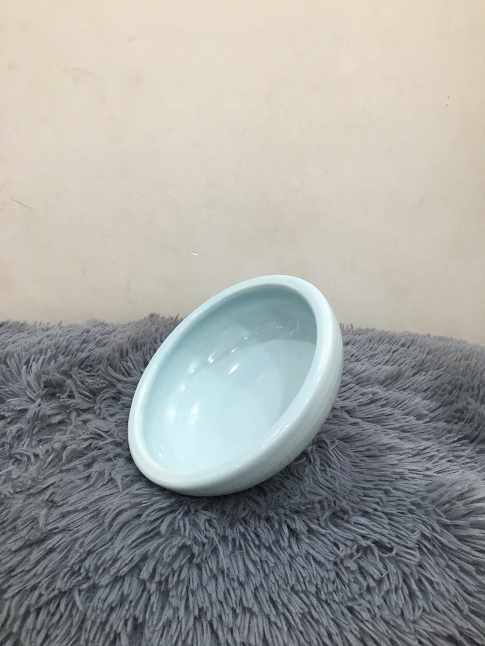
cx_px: 242
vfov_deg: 61.7
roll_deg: -2.2
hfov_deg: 48.2
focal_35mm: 29
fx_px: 542
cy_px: 323
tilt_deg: -19.2
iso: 80
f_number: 2.2
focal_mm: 4.15
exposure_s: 1/33
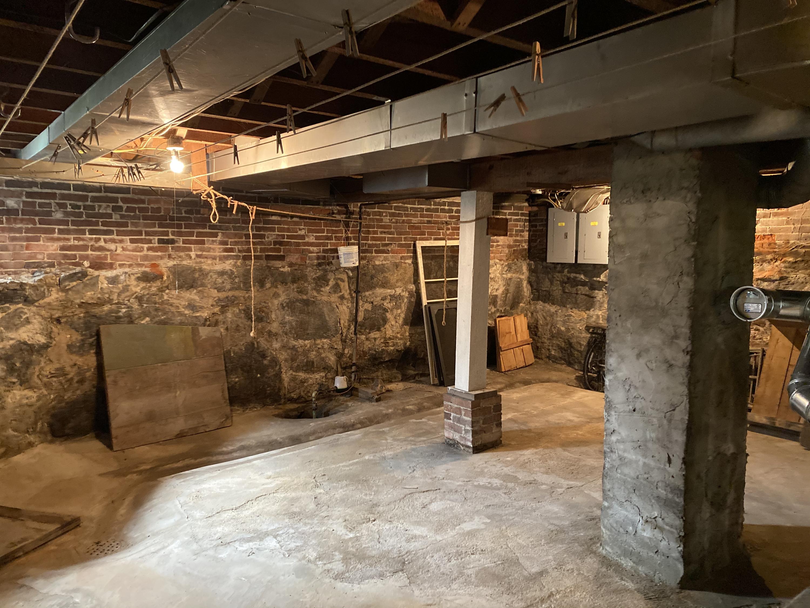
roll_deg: -0.1
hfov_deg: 67.3
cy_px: 304
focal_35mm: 26
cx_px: 405
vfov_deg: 53.1
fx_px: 608
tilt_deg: -4.2
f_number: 1.8
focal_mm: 4.25
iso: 640
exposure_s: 1/30
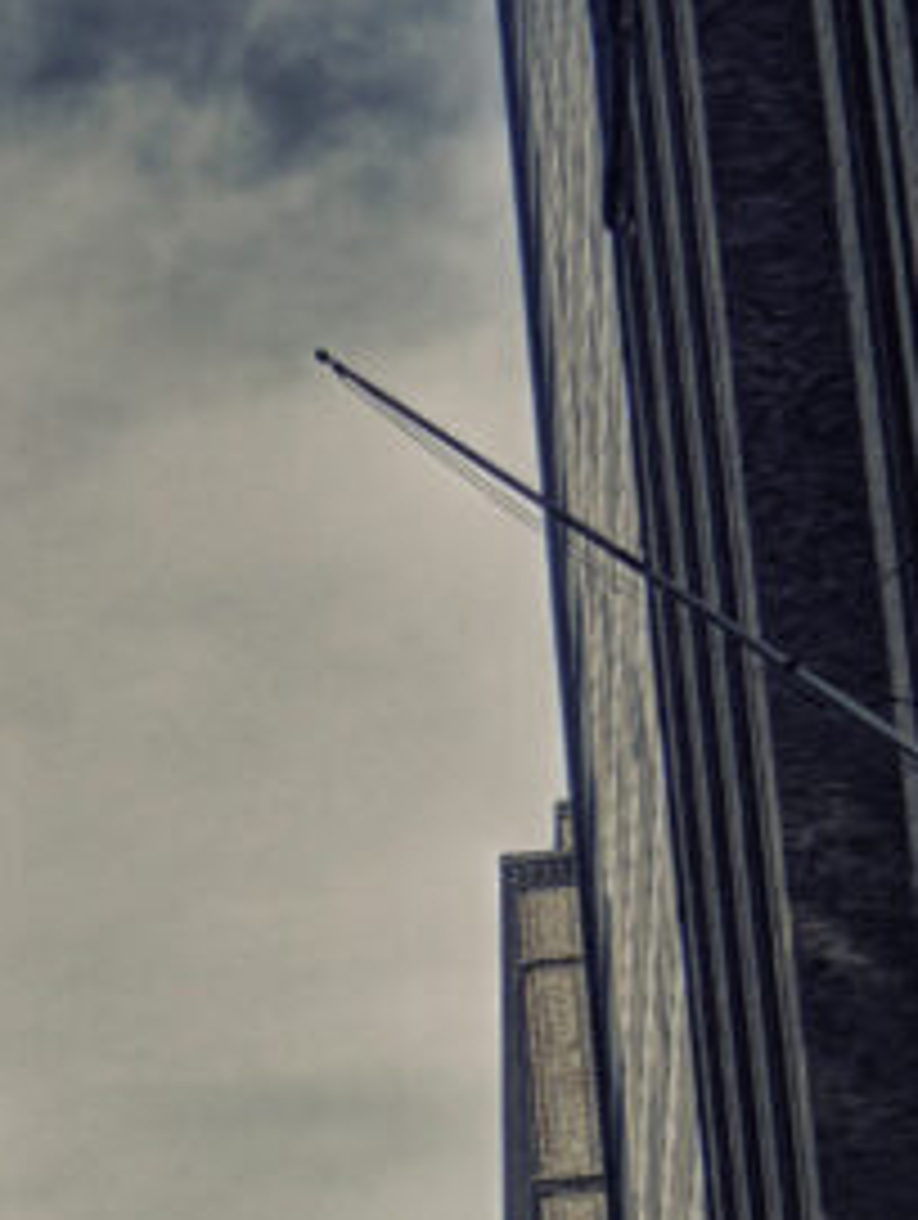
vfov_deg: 12.5
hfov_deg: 9.4
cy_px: 1787
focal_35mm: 151
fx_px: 5327
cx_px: -763
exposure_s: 1/250
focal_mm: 20
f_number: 7.1
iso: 160
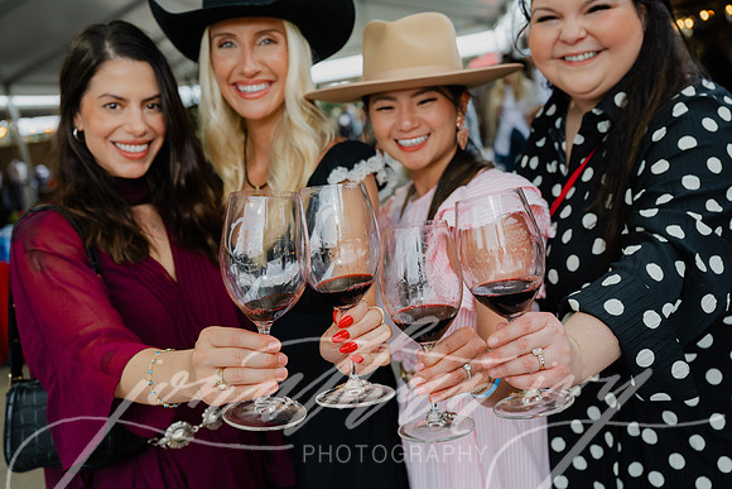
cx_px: 366
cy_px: 244
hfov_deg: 49.5
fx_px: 793
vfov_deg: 34.2
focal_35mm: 39
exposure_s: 1/160
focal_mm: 39
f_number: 4.5
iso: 1100
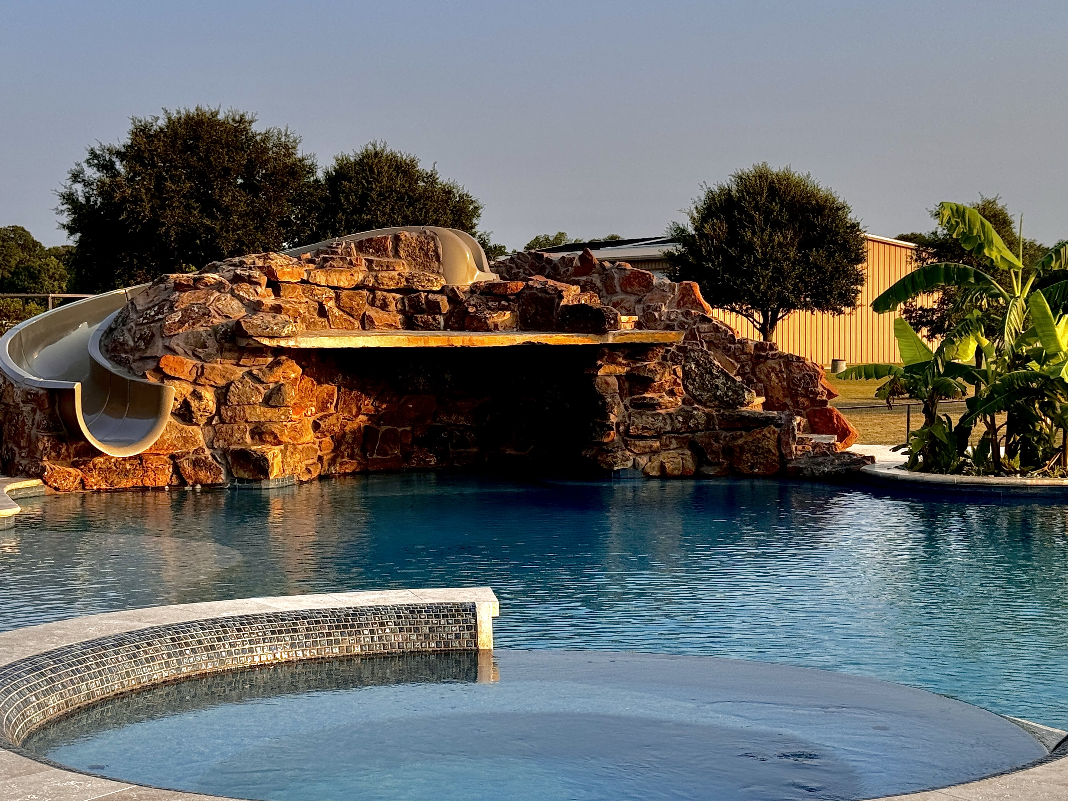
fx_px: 1481
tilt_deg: -3.4
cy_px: 400
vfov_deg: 30.3
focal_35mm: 48
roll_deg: +0.3
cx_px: 534
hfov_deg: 39.7
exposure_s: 1/1427
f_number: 1.78
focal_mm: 6.76
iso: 64
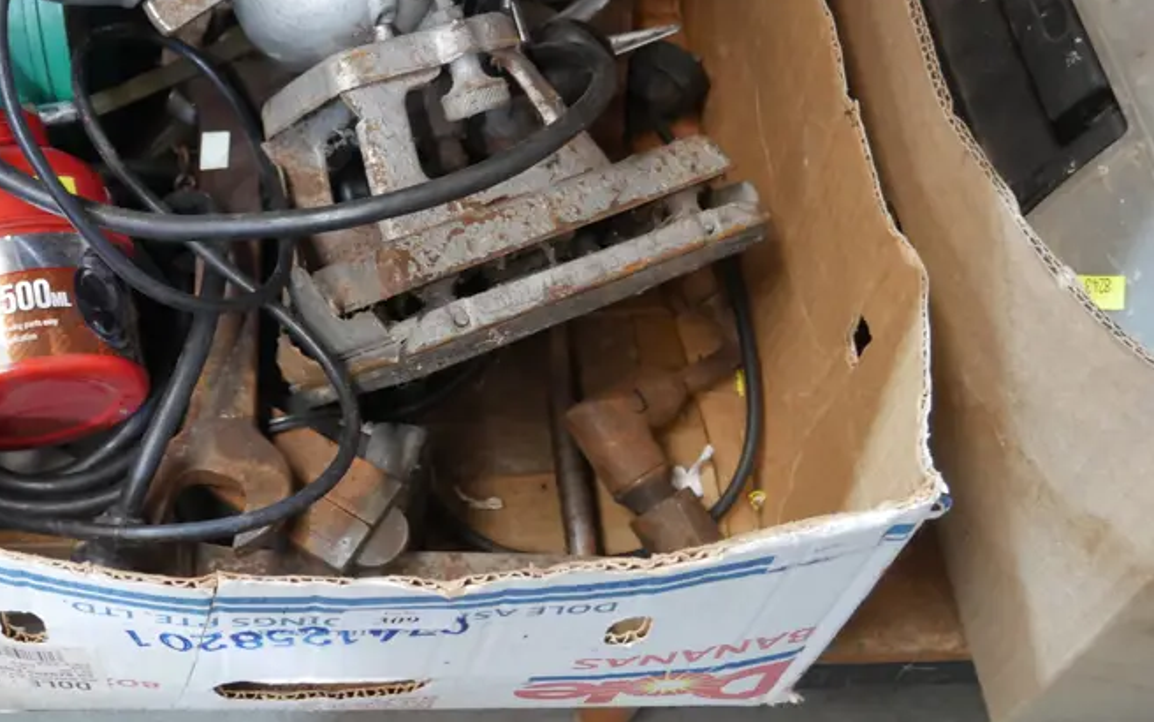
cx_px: 338
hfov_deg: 37.5
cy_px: 117
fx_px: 1667
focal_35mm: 53
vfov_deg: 23.9
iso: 1250
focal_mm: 16
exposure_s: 1/60
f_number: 3.6
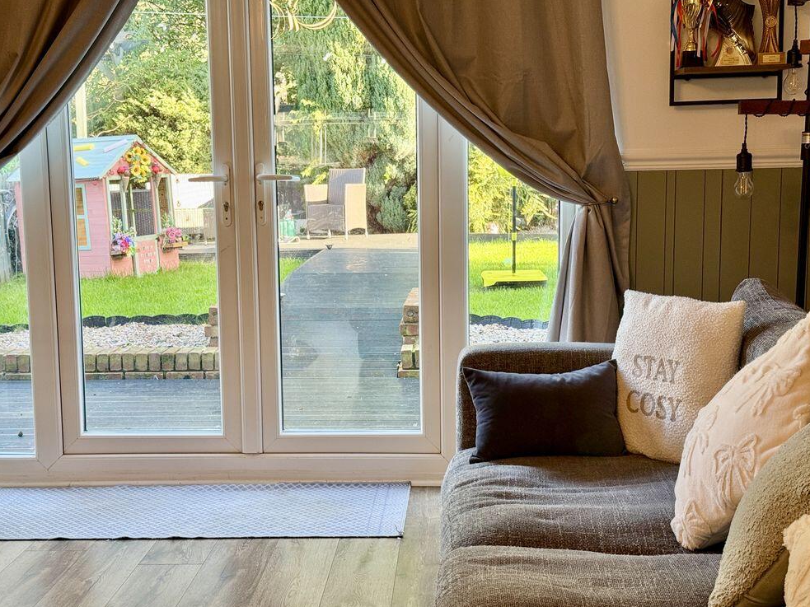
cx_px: 392
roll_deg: +1.5
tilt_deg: -7.9
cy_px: 314
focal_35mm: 50
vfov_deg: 29.1
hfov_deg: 38.2
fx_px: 1170
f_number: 1.78
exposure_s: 1/50
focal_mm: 6.76
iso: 50
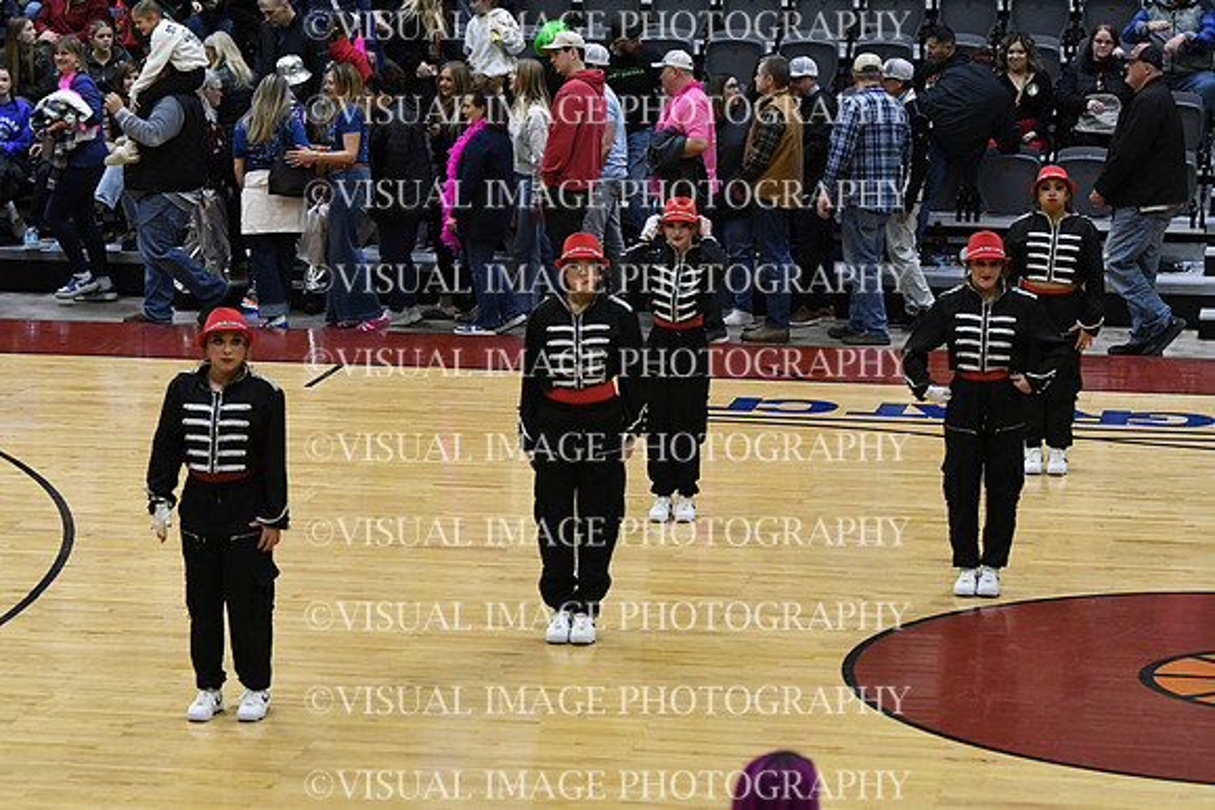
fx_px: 4152
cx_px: 608
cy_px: 405
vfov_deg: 11.2
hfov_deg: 16.6
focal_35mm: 123
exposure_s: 1/400
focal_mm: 82
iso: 3200
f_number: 3.5
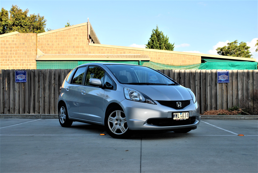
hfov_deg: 46.3
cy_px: 86
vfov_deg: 32.0
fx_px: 301
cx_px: 129
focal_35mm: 42
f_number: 6.3
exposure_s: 1/200
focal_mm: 28
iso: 100
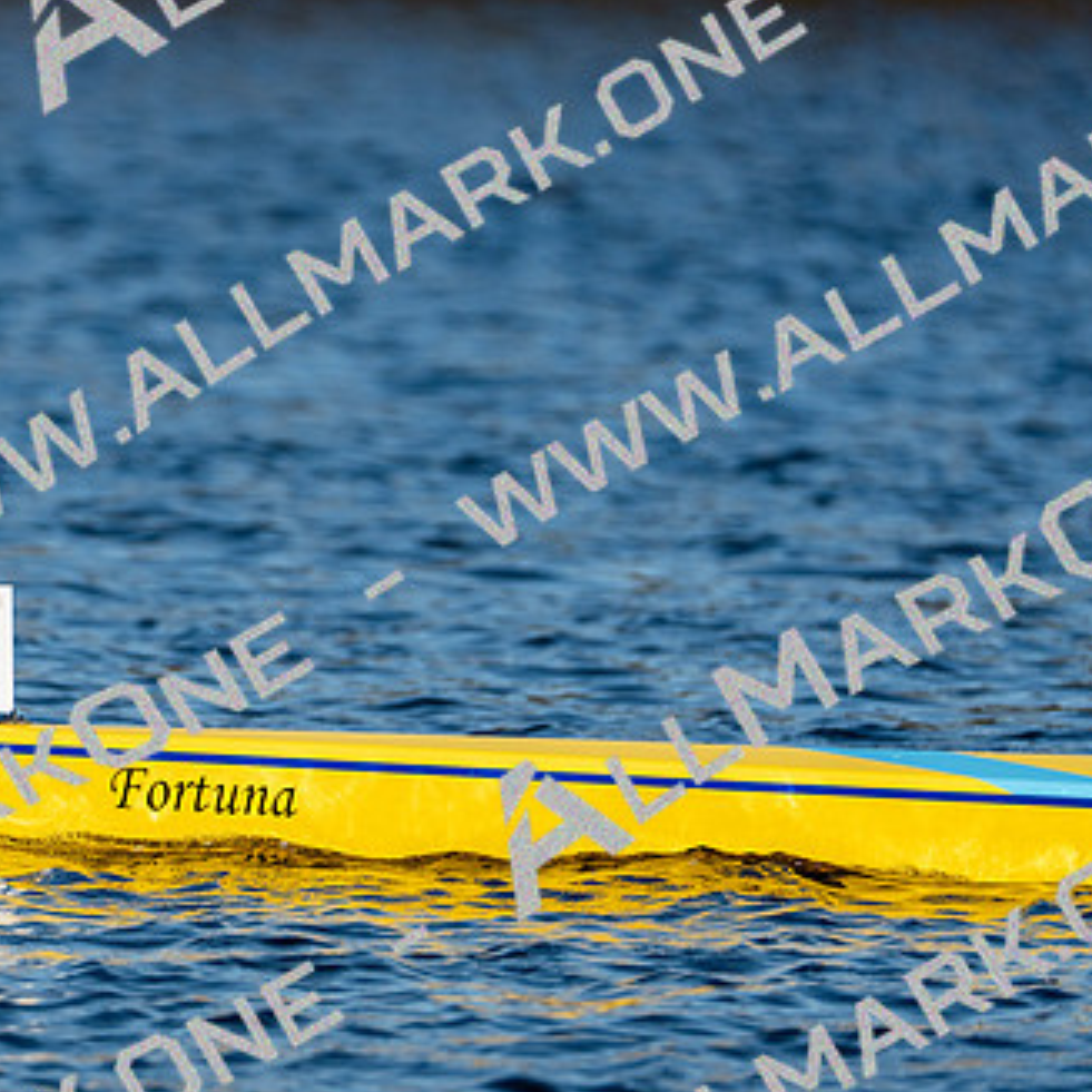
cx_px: 214
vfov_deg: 2.7
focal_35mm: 649
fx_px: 23163
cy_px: 603
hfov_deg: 2.7
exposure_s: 1/2000
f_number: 6.3
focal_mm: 430
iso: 320
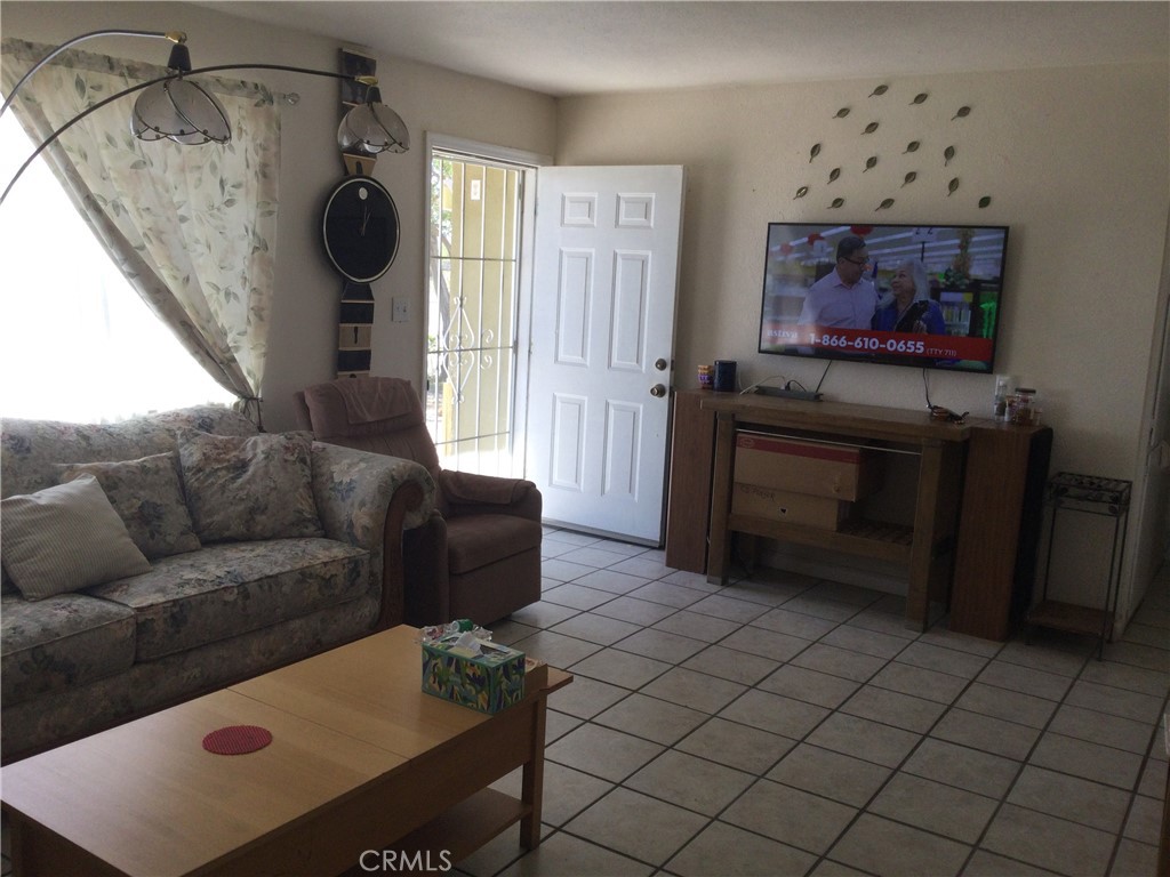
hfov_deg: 58.4
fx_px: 1048
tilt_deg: -10.2
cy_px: 438
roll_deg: -0.9
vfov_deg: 45.4
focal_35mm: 31
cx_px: 585
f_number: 2.4
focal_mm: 3.3
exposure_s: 1/120
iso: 32
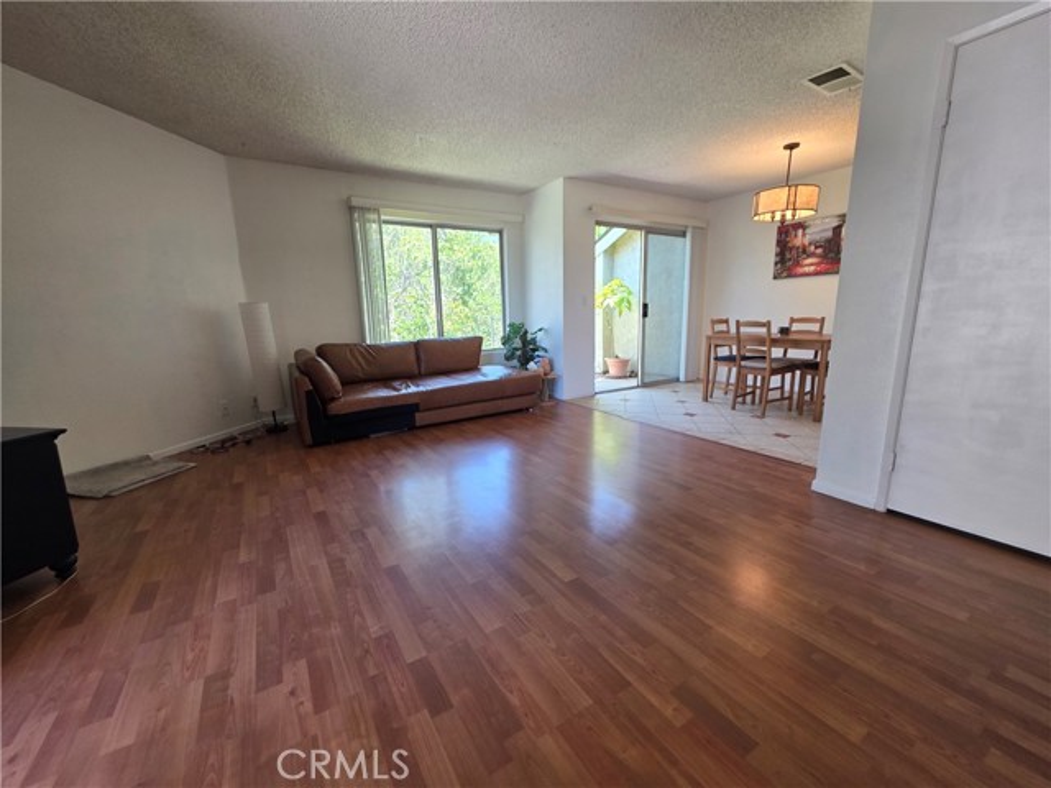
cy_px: 394
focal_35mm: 13
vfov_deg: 89.9
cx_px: 526
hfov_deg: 106.2
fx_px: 395
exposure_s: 1/120
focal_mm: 2.2
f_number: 1.9
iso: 100
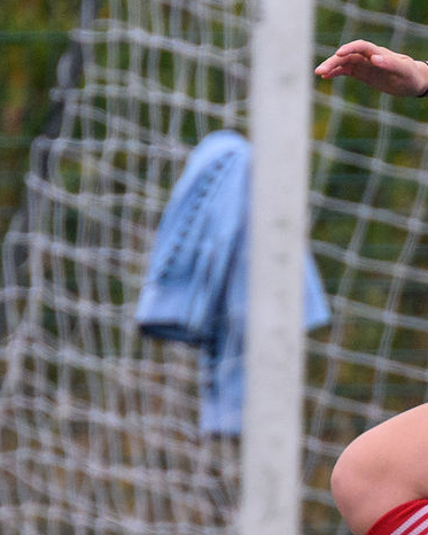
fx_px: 42010
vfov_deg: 0.7
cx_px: 816
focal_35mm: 2654
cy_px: 683
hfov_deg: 0.6
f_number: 5.6
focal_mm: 400
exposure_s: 1/1250
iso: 1100
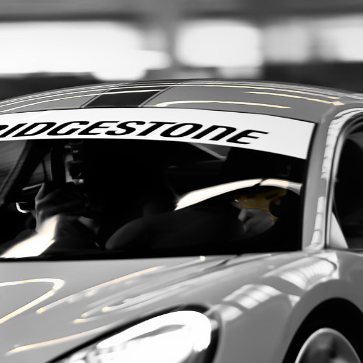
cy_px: 305
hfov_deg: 3.8
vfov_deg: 3.8
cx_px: 46
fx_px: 5422
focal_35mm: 457
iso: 500
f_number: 2.8
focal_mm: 198
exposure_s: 1/60
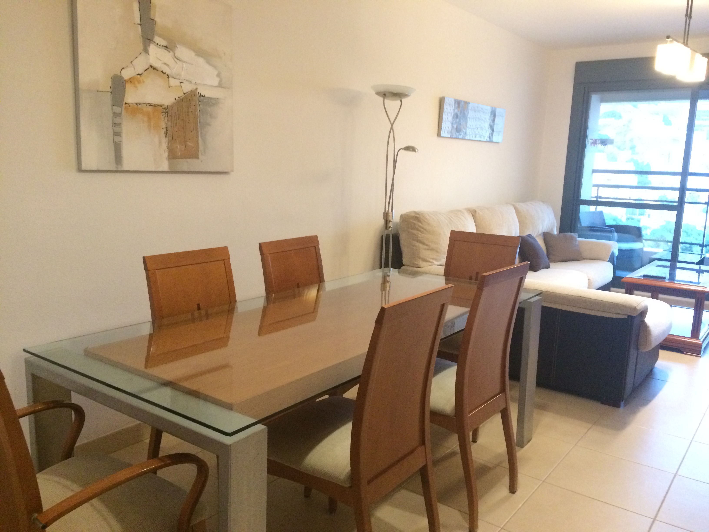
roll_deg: -1.6
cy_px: 266
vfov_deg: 48.2
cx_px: 354
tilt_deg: -10.3
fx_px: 594
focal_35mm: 29
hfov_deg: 61.7
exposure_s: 1/25
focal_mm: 4.15
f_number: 2.2
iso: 320
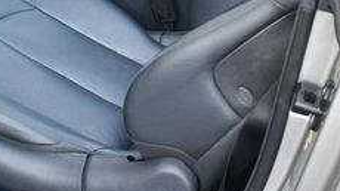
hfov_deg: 20.2
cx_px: 80
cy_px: -40
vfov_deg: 11.3
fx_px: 946
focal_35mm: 105
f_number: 3.5
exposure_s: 1/250
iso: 800
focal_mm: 18
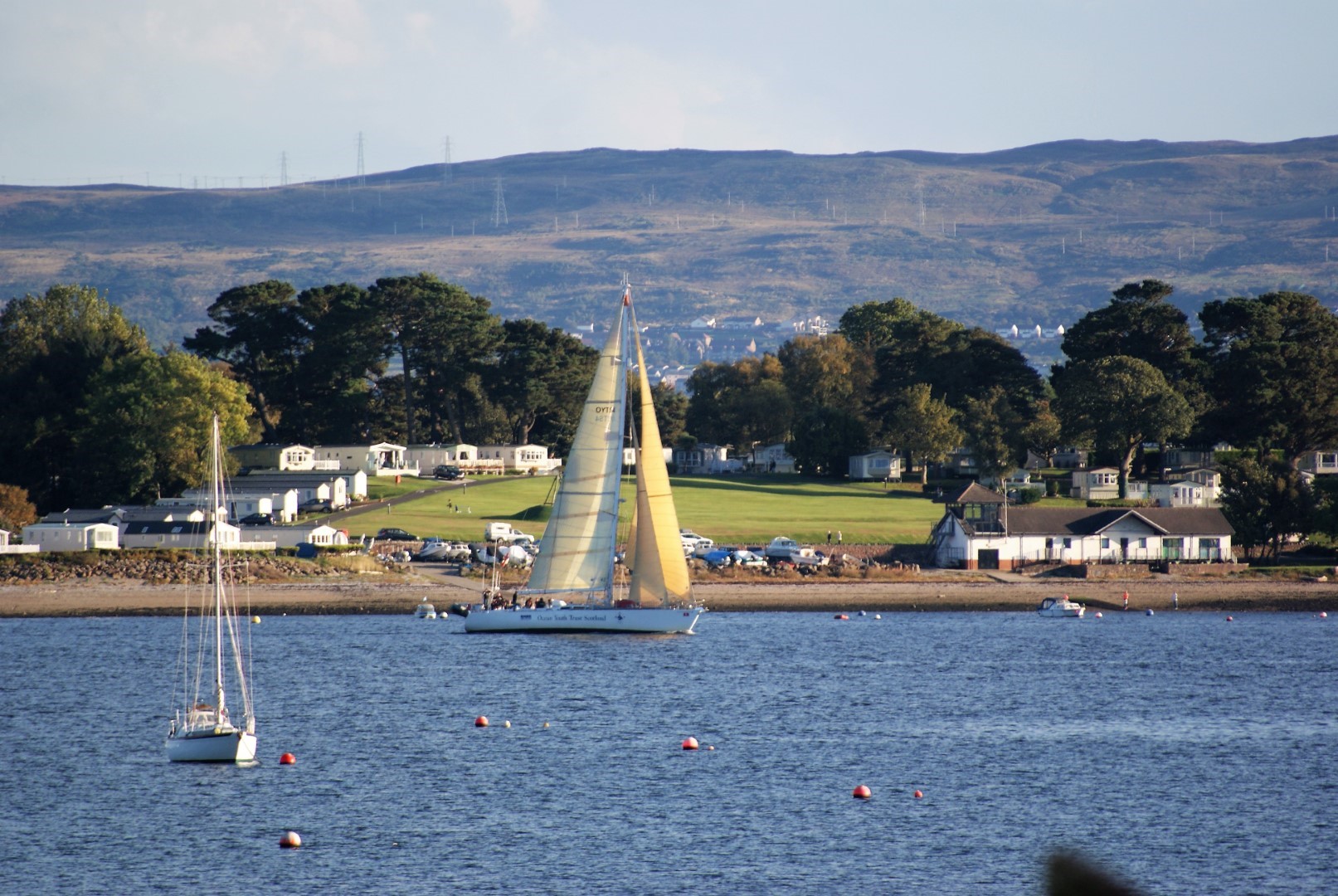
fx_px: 16746
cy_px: 448
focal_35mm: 450
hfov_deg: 4.6
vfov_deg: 3.1
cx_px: 669
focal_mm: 300
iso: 200
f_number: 5.6
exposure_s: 1/500
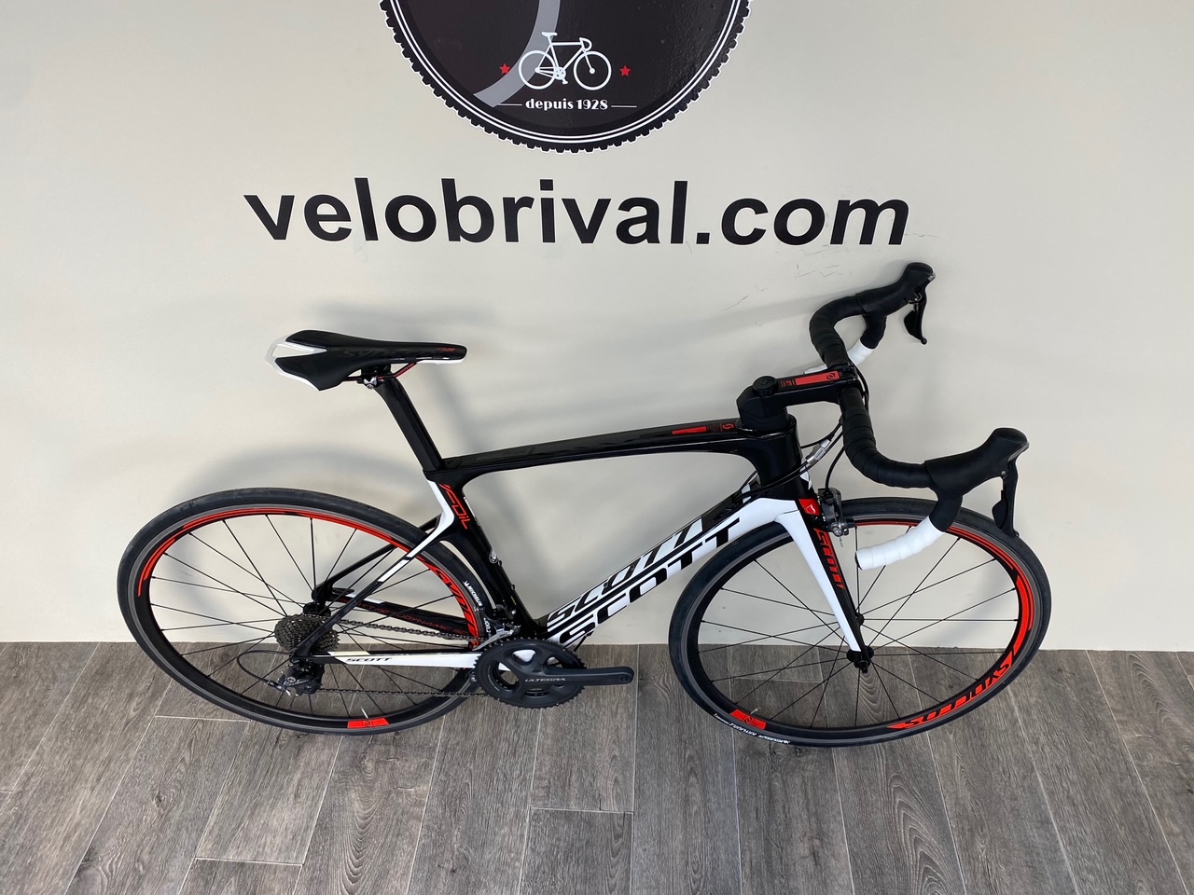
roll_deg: -2.2
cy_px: 448
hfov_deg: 67.3
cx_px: 597
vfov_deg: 53.1
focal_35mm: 26
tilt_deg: -40.8
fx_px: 897
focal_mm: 4.25
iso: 80
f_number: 1.8
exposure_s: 1/100
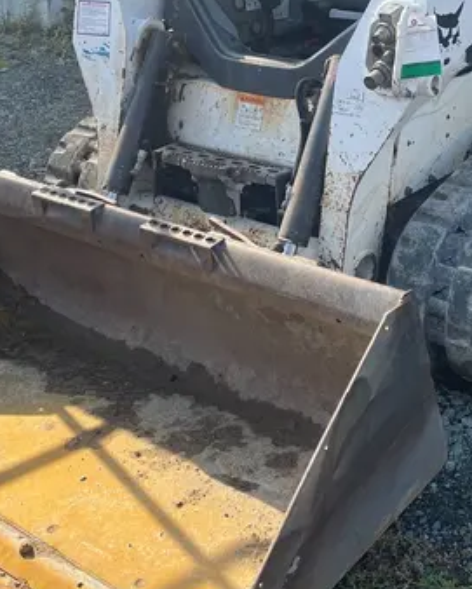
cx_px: 282
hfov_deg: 27.6
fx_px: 959
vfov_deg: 33.3
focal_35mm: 55
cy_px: 135
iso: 32
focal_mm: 4.2
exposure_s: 1/1159
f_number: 1.6
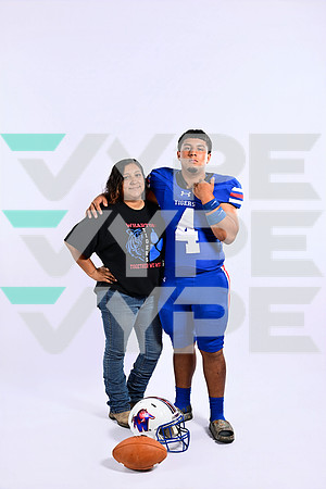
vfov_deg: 38.2
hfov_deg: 26.0
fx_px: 706
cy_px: 244
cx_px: 163
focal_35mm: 52
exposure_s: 1/200
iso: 160
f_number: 6.3
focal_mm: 52
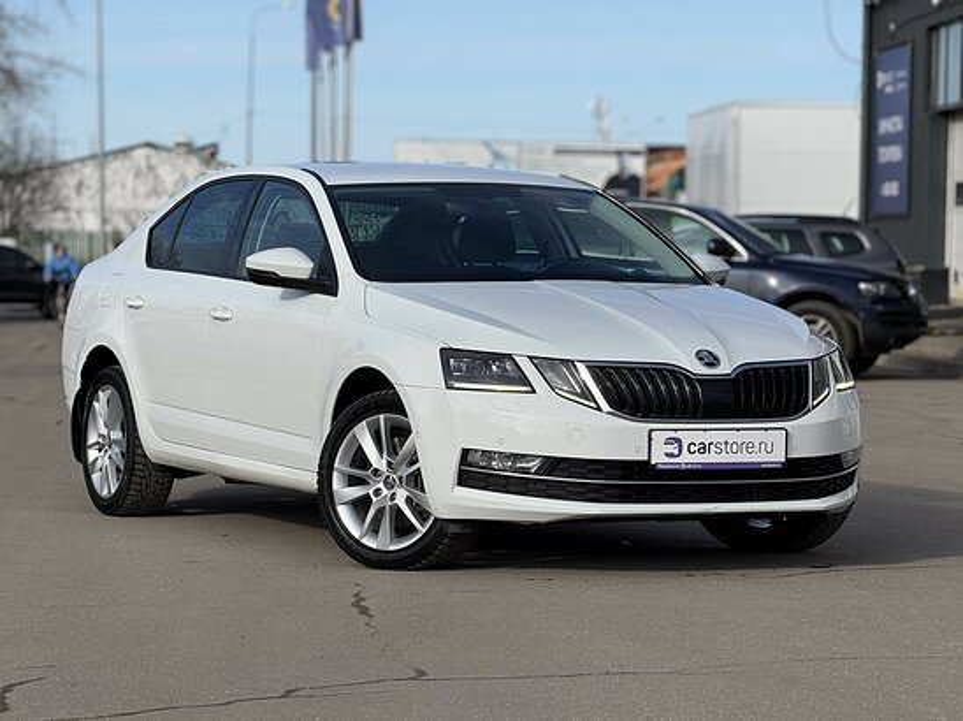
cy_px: 360
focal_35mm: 120
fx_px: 3335
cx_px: 482
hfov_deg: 16.4
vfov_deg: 12.3
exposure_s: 1/1916
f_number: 2.8
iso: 50
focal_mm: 15.66
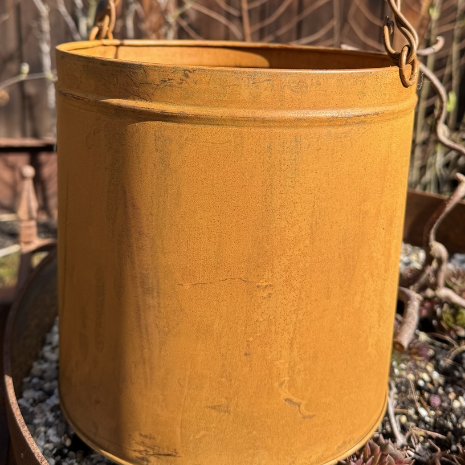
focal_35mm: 39
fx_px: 593
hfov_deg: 42.8
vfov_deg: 41.7
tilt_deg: -13.8
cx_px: 248
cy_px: 121
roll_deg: -2.5
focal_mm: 6.76
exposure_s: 1/2174
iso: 80
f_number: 1.78
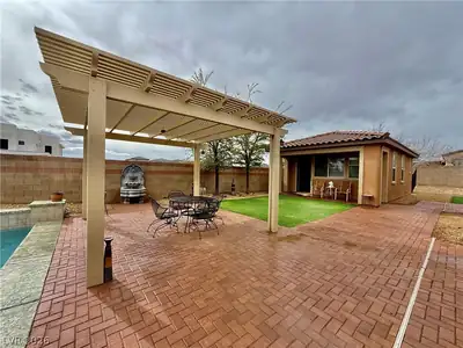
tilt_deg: +0.3
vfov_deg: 85.7
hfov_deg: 102.1
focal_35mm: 14
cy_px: 174
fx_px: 187
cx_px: 232
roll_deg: -1.3
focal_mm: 2.22
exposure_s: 1/1312
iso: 64
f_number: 2.2
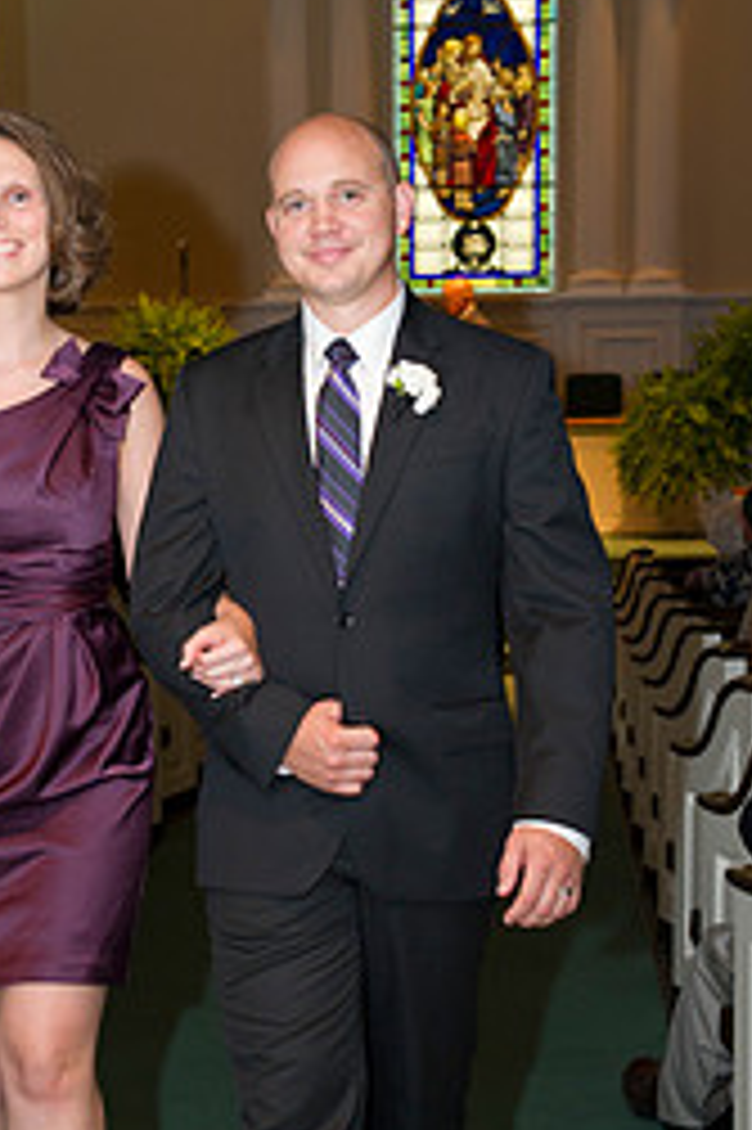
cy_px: 653
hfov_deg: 15.8
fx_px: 2698
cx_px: 214
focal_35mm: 86
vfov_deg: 23.6
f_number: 4
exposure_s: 1/60
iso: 1600
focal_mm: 48
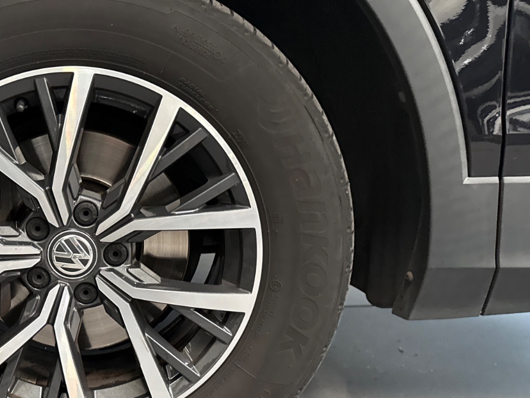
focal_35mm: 43
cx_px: 66
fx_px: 658
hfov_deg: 40.9
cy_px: 231
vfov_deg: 33.5
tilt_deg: -14.2
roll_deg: +0.2
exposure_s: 1/33
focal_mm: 6.76
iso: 800
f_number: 1.78
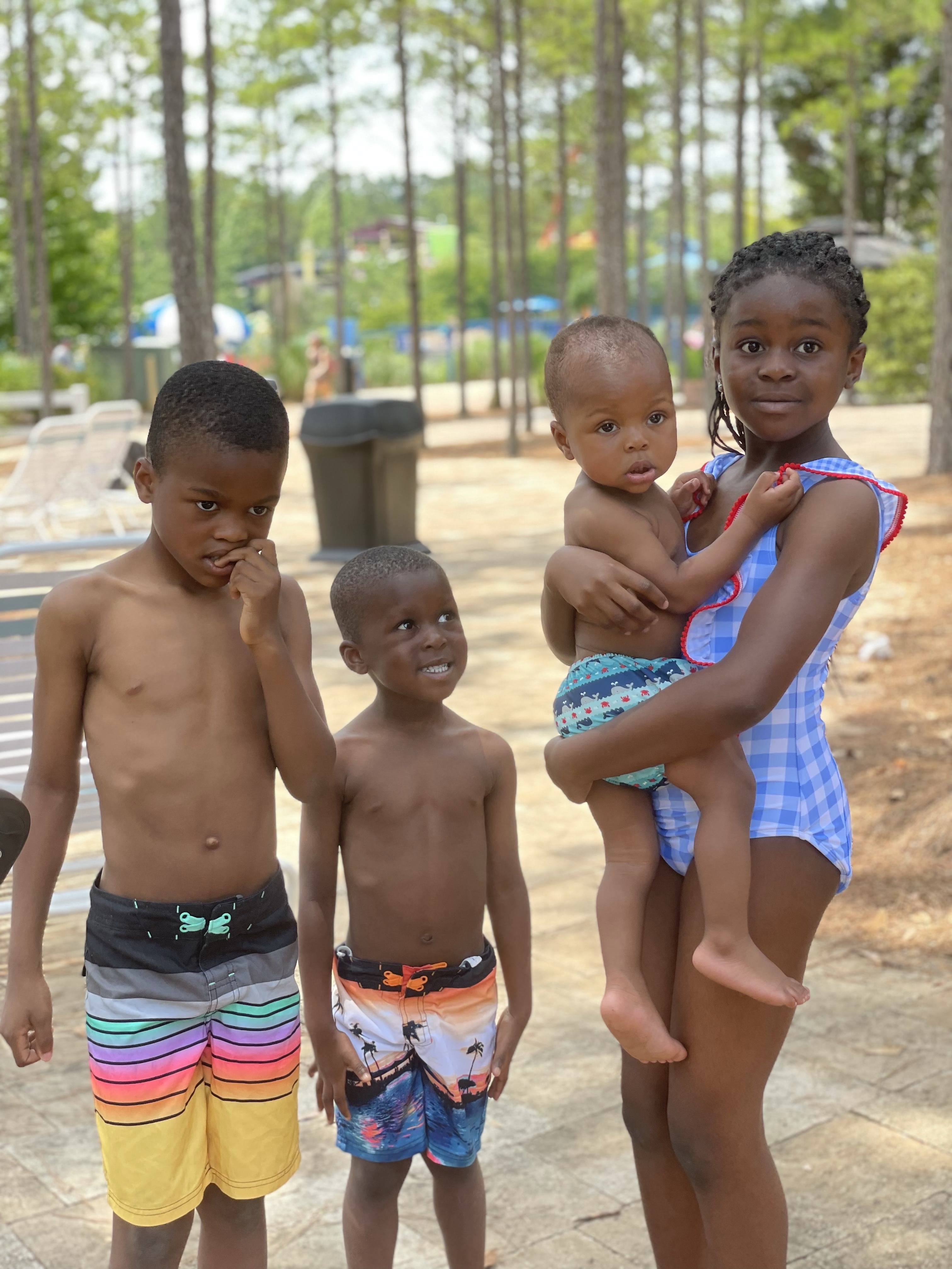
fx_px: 1907
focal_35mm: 52
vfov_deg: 36.8
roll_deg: +0.5
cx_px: 476
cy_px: 634
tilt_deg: -8.9
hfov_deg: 28.0
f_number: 2
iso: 25
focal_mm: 6
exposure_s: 1/155
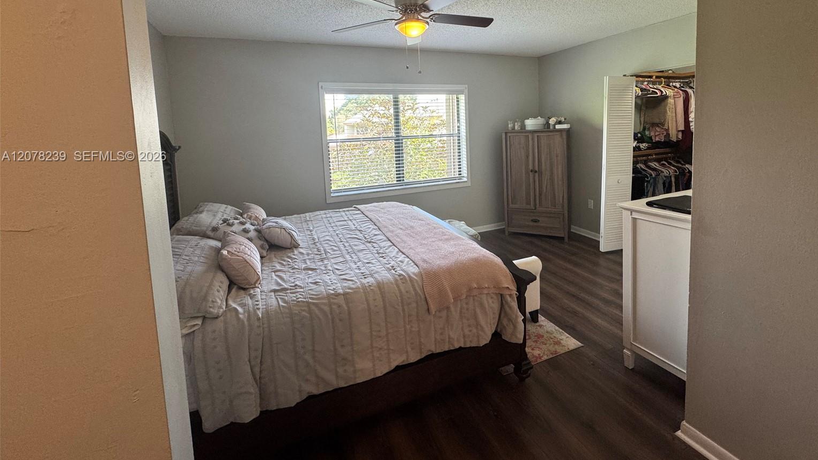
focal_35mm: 16
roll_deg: +1.8
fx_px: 347
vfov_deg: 65.5
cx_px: 429
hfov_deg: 99.3
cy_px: 157
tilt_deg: -5.3
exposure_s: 1/120
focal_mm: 2.22
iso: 160
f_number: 2.2
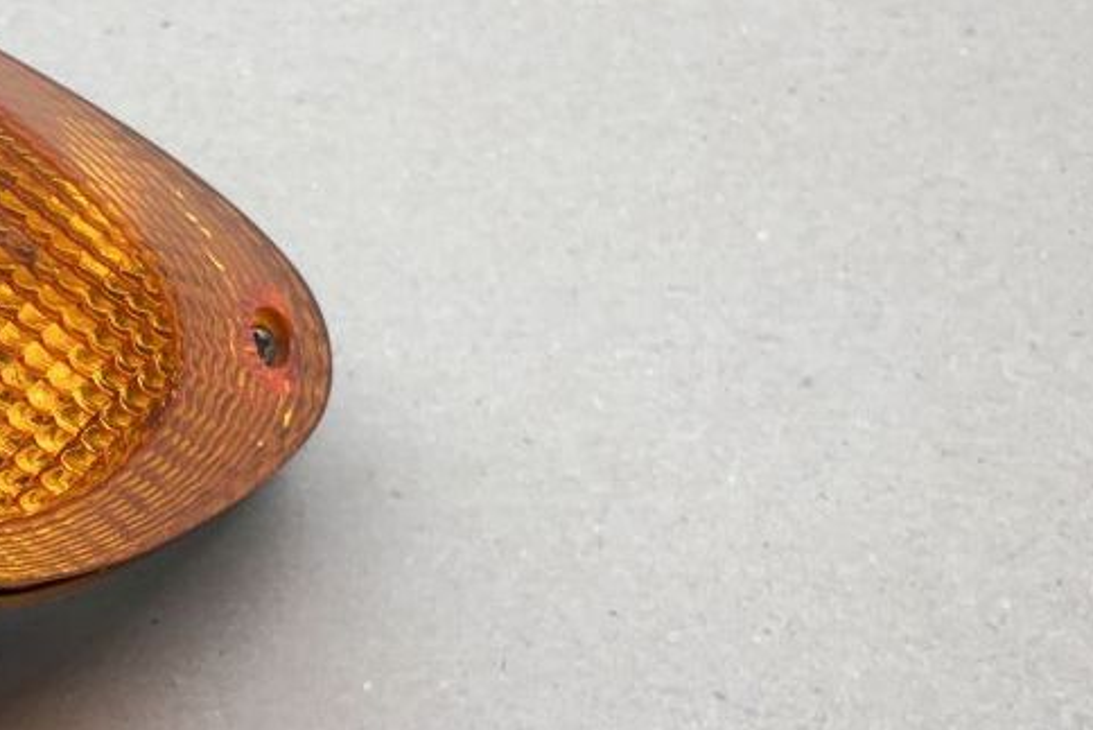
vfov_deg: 20.3
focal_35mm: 67
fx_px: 2035
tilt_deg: -55.2
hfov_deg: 28.0
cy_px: 432
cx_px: -34
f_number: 1.6
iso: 80
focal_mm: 4.2
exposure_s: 1/100
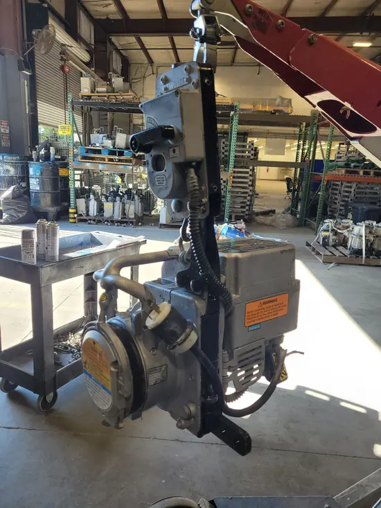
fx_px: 381
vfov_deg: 67.3
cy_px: 254
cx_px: 190
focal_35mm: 26
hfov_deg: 53.1
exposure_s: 1/120
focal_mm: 5.4
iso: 40
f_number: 1.8
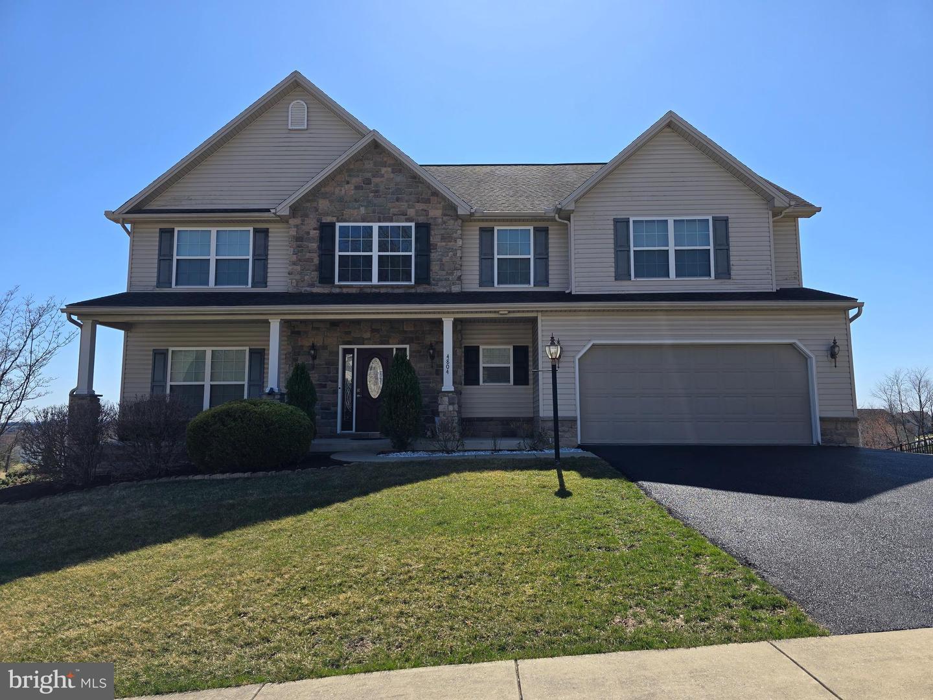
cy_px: 350
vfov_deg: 58.9
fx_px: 620
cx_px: 466
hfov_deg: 73.9
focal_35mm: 23
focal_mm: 6.3
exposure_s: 1/705
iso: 12
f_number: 1.7
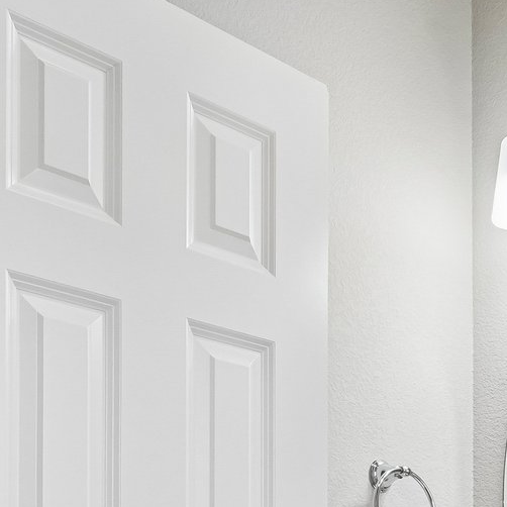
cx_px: 299
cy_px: 683
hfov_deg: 32.7
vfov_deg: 26.9
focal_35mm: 52
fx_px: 862
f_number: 8
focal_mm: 10
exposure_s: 1/15
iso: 800
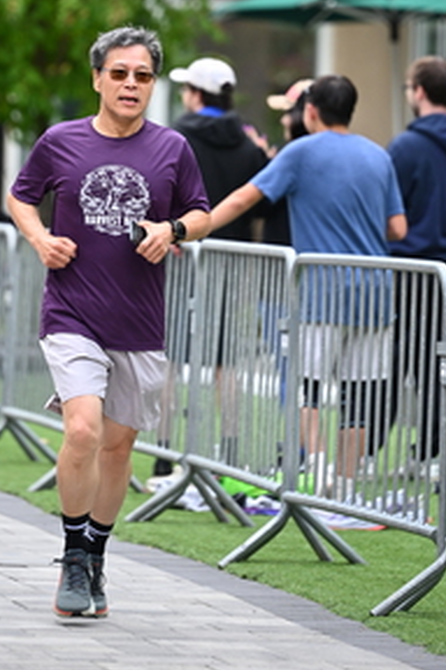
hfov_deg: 4.4
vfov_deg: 6.5
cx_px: 178
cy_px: 116
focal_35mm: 315
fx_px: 5853
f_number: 2.8
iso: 640
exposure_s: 1/2000
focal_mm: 165
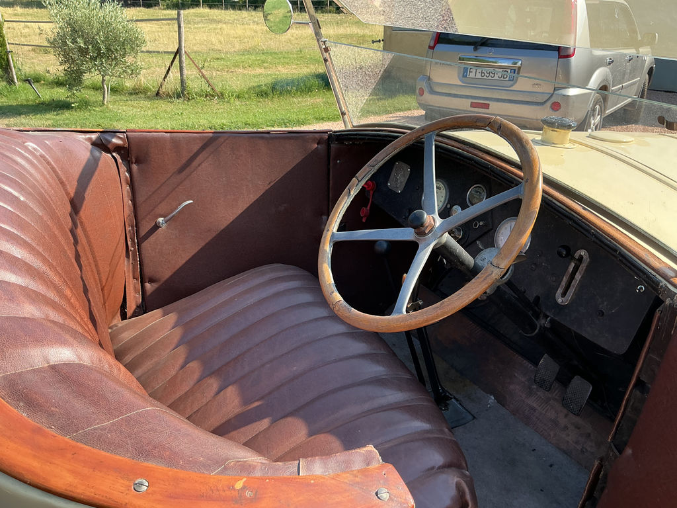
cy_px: 254
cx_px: 338
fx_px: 567
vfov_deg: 48.2
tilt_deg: -23.1
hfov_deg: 61.7
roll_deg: +0.3
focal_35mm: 29
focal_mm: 3
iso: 25
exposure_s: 1/454
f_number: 1.8
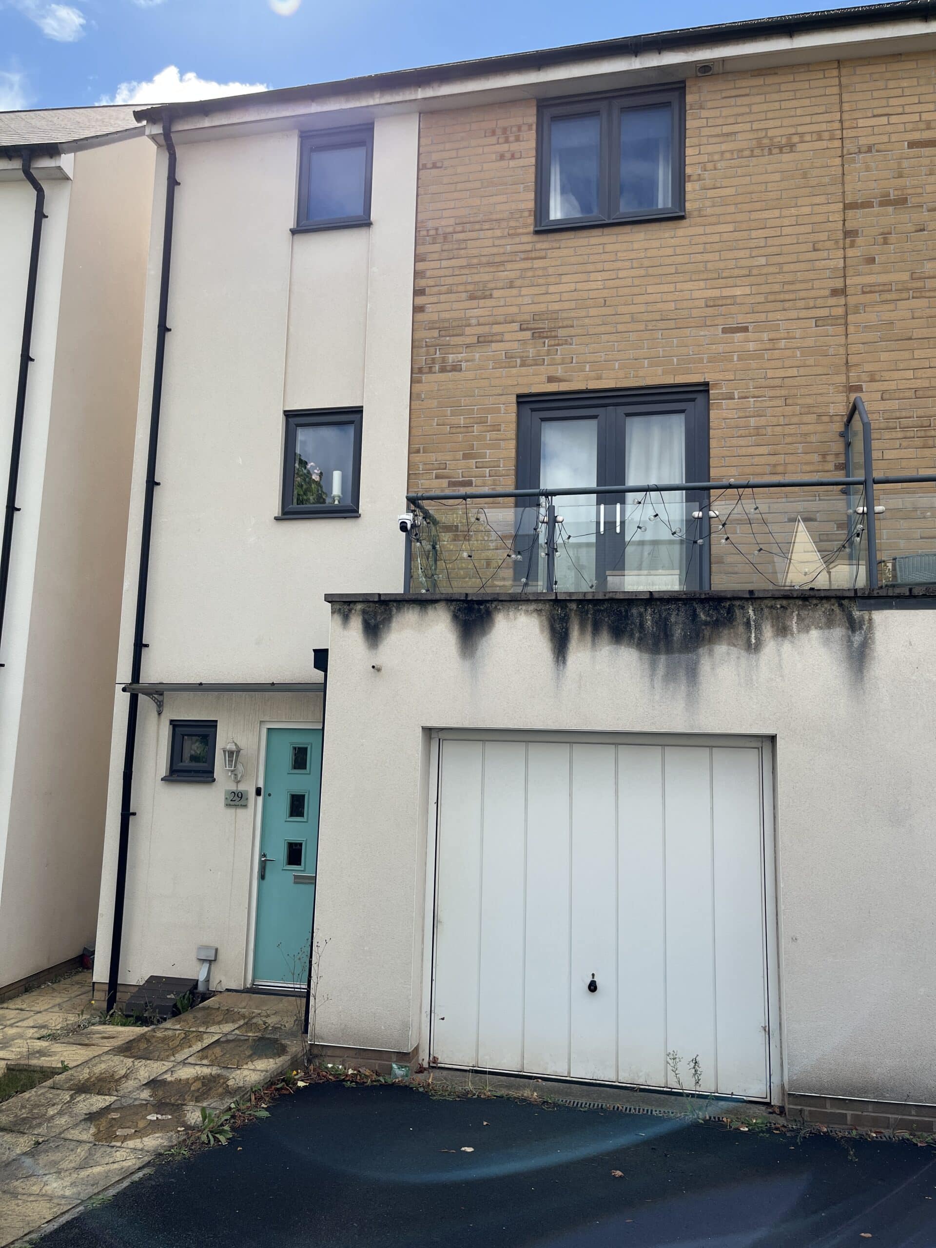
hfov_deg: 53.1
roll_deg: -0.7
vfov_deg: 67.3
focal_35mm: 26
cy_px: 624
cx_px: 468
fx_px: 937
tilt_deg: +8.3
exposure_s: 1/2410
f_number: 1.6
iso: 50
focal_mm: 5.1
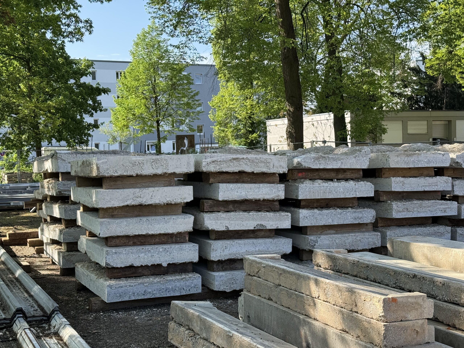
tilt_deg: -2.2
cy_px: 174
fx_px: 643
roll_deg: +1.2
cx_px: 232
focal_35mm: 48
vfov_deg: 30.3
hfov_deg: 39.7
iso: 100
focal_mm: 6.76
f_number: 1.78
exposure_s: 1/1484
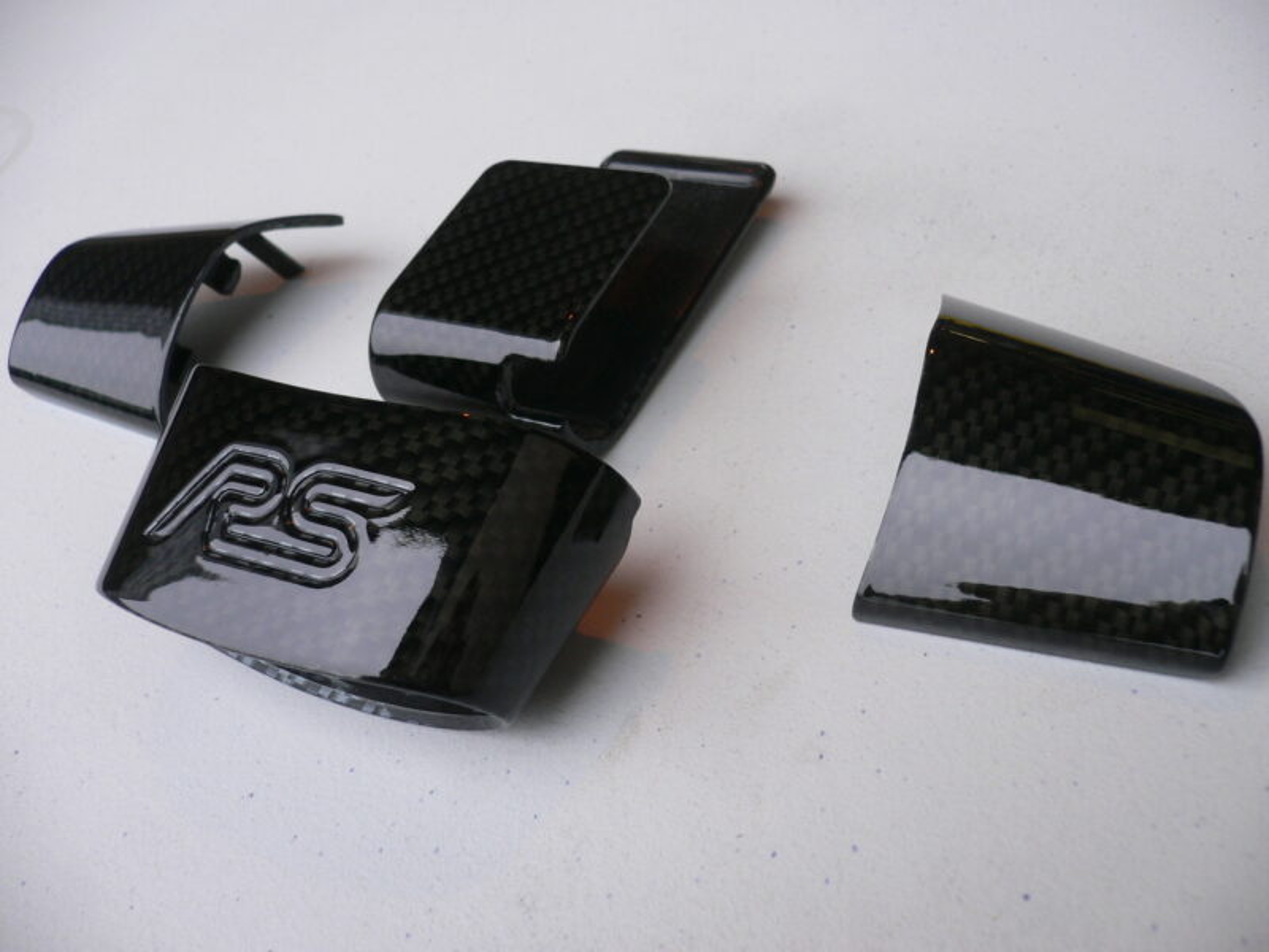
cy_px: 476
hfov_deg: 52.6
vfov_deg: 40.7
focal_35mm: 35
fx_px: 1283
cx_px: 634
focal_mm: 5.8
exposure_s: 1/125
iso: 80
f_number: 2.8
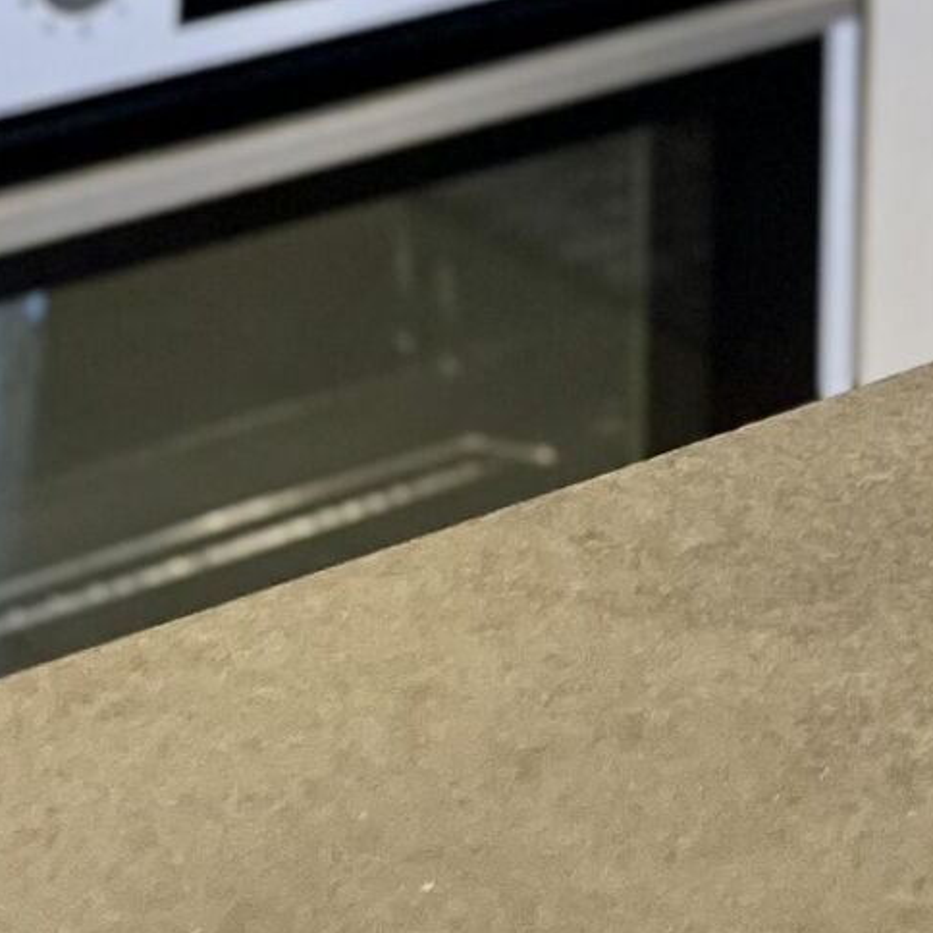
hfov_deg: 11.8
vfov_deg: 11.1
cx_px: 1829
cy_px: -1297
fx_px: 4056
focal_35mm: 133
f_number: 1.6
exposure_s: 1/106
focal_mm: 4.2
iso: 125
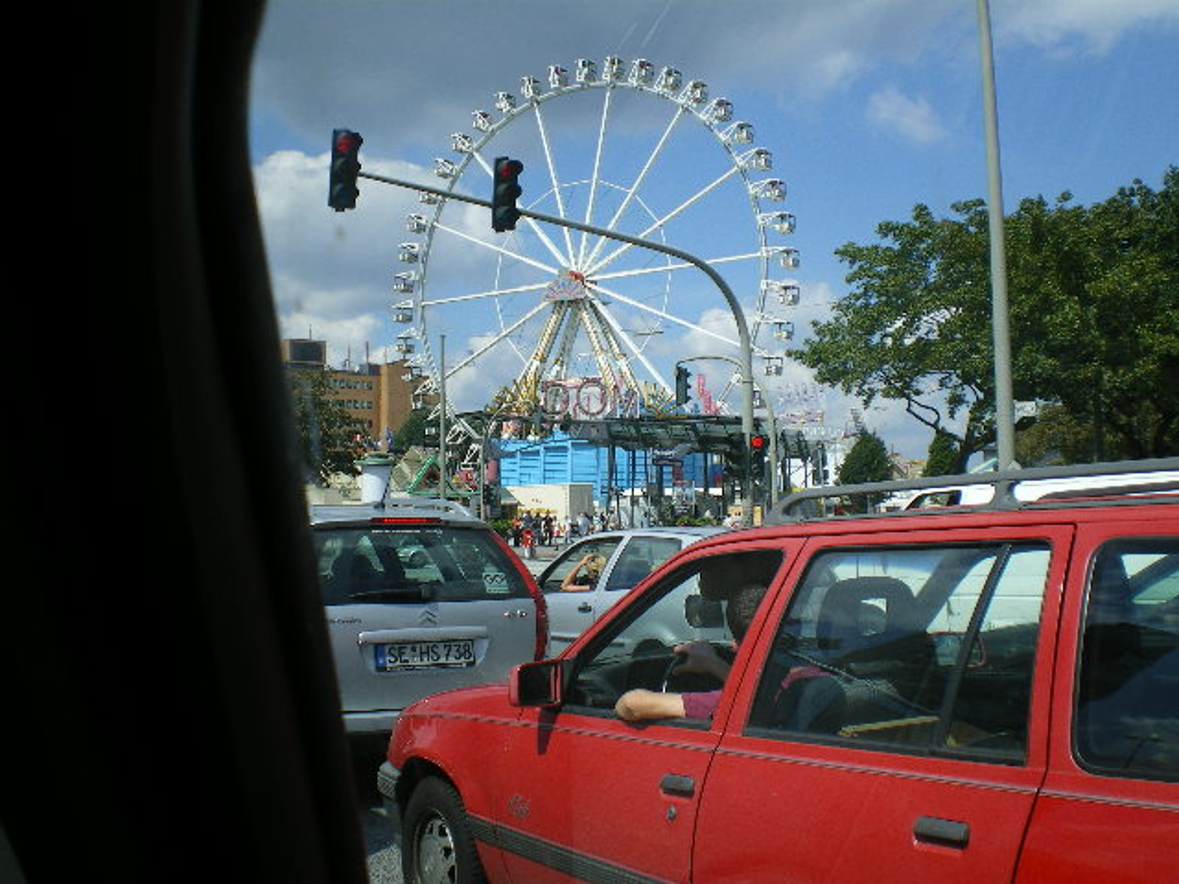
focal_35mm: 38
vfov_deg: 37.7
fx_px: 1294
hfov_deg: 49.0
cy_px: 442
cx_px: 590
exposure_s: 1/400
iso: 64
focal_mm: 6.3
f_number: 4.6
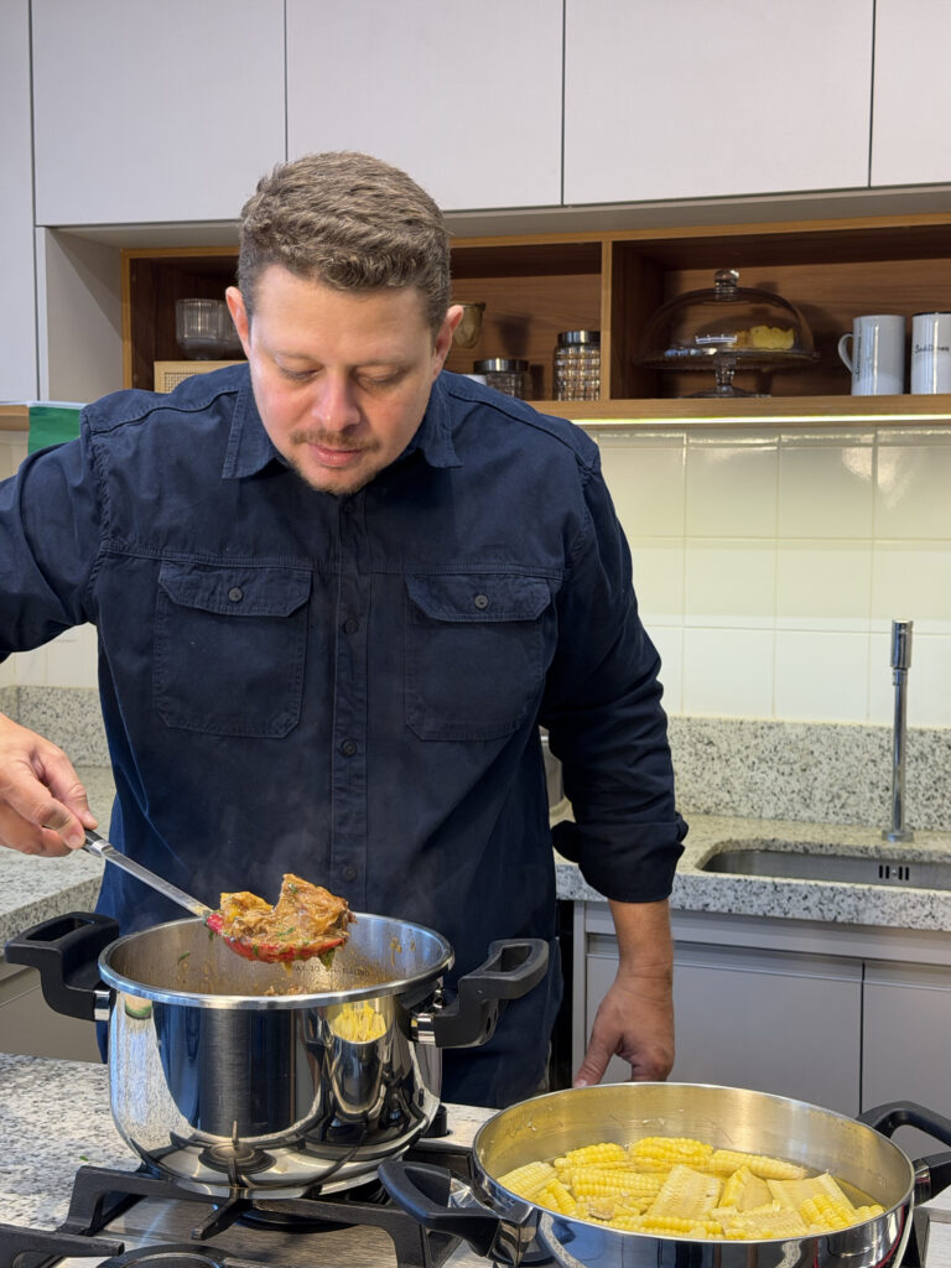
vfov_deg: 39.7
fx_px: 1758
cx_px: 476
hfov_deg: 30.3
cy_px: 634
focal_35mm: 48
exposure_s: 1/77
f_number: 1.78
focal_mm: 6.76
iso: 100
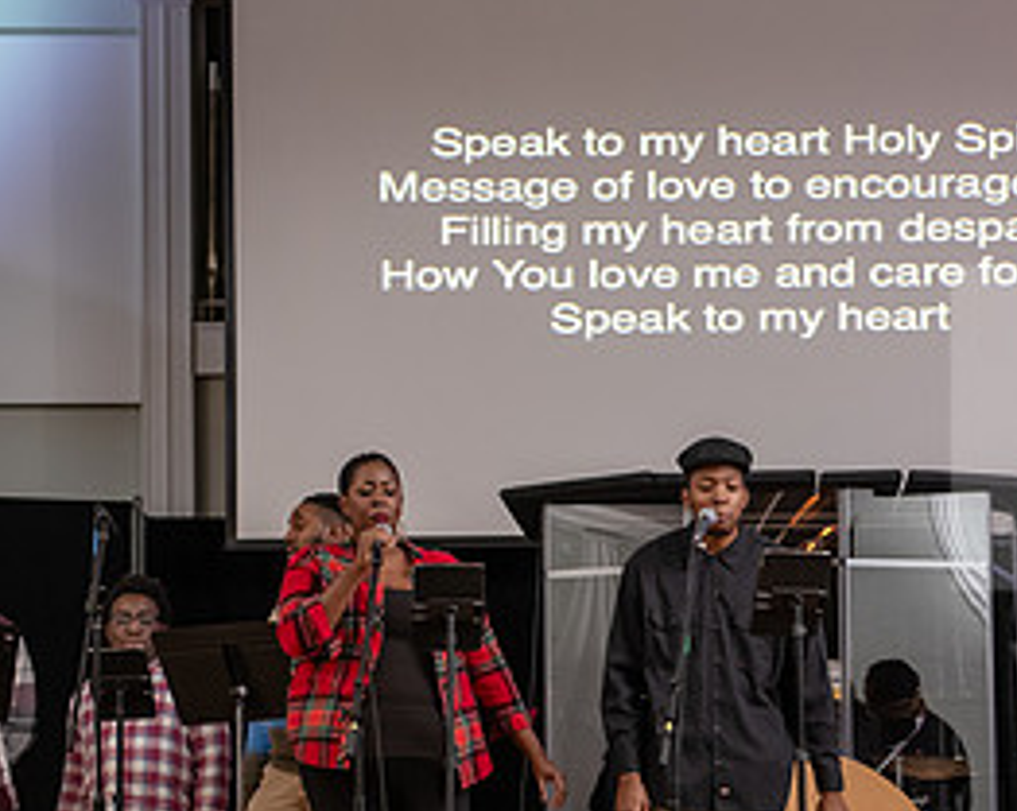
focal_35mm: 104
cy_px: 735
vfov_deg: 14.6
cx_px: 835
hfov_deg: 18.3
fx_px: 3127
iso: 1250
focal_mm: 50
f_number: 3.2
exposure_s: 1/40
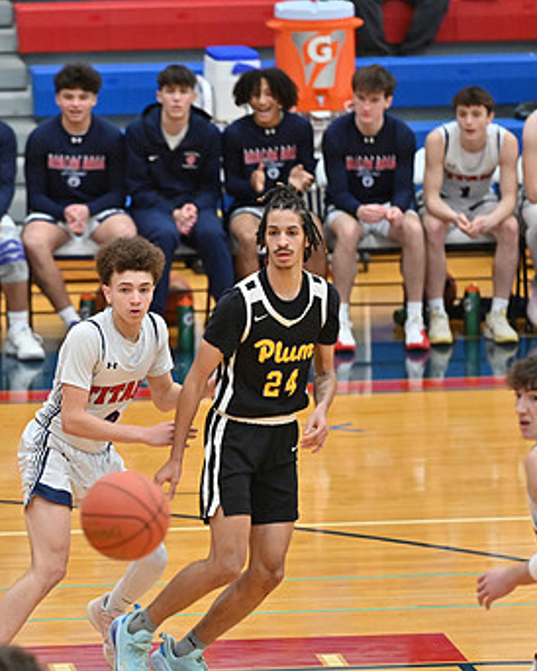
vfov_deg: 6.1
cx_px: 76
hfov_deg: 4.9
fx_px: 6312
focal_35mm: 318
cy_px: 351
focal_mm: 200
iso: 5000
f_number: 4
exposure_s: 1/800
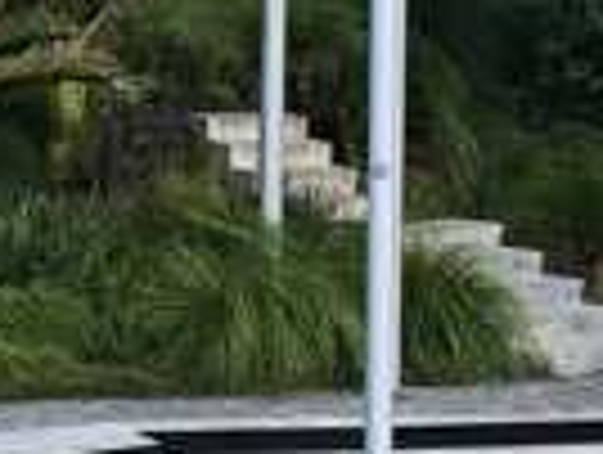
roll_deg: +0.5
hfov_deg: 8.7
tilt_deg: -2.8
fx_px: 3717
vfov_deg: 7.0
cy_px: 101
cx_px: -684
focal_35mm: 213
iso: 20
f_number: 1.8
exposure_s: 1/134
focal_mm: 4
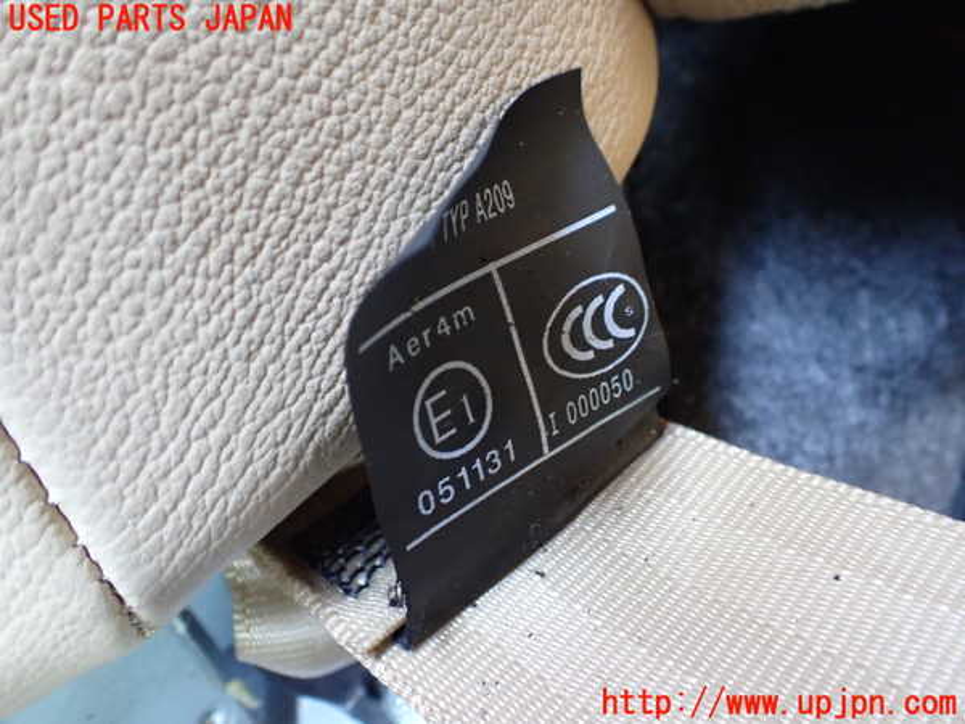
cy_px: 362
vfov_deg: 46.8
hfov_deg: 60.0
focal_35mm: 30
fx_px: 836
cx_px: 482
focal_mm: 5.4
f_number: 2.3
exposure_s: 1/30
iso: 1000
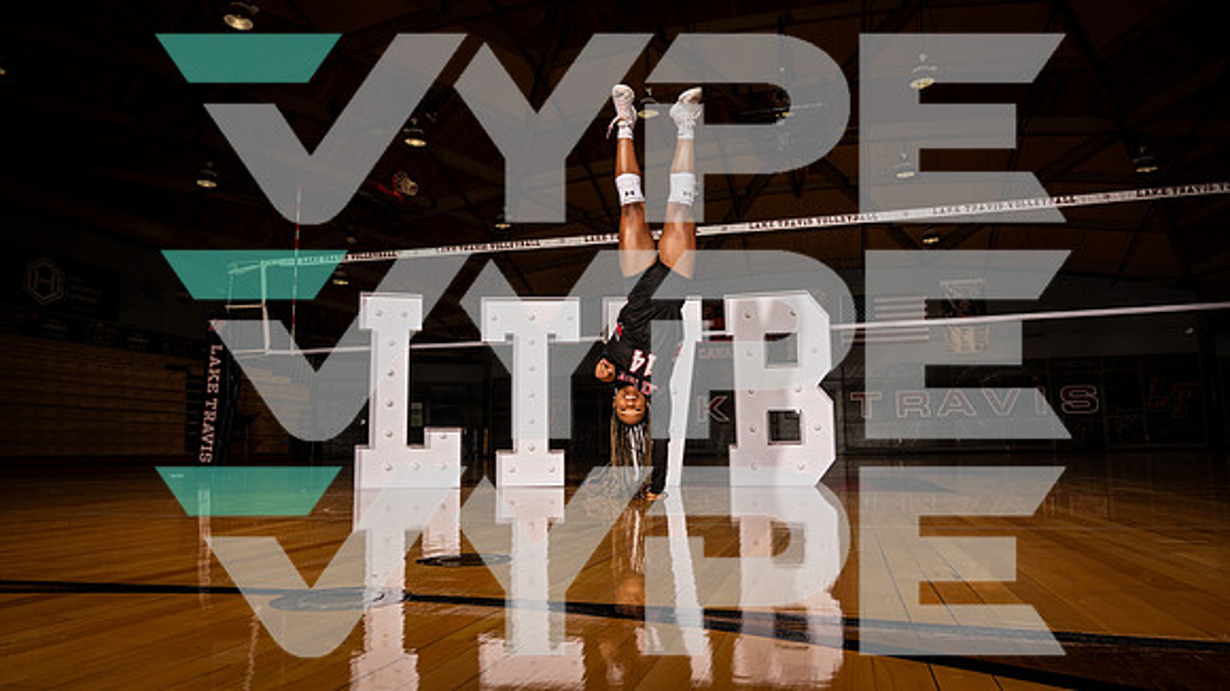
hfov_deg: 73.8
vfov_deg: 45.7
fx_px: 820
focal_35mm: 25
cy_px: 346
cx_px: 615
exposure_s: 1/250
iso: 200
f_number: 11
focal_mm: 24
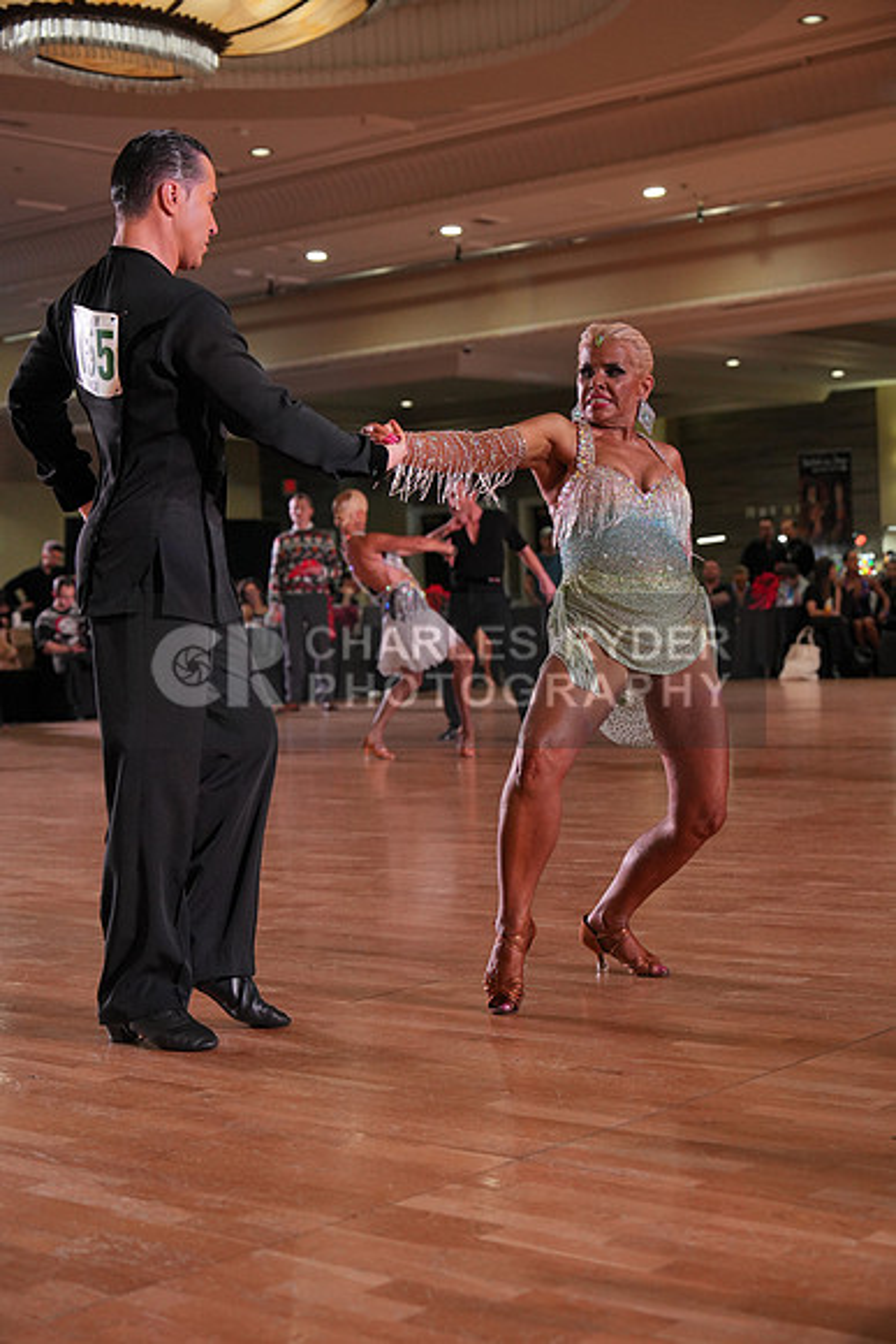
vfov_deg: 34.5
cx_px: 448
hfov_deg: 23.4
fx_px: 2164
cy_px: 672
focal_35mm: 58
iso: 1600
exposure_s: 1/500
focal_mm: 58
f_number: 4
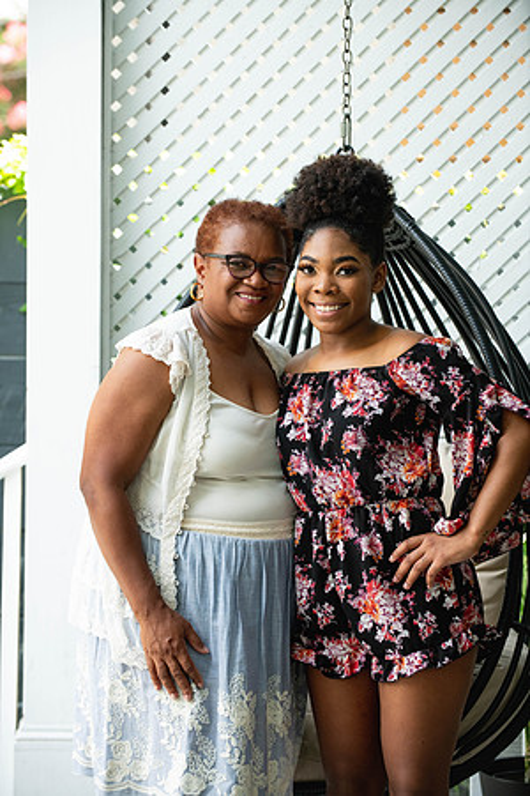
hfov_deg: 11.4
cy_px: 398
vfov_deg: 17.1
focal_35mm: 120
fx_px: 2650
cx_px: 265
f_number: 5.6
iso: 1250
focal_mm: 120
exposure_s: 1/500
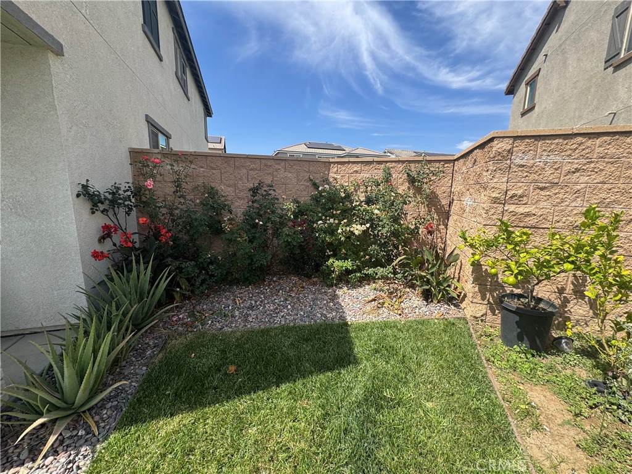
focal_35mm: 14
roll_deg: -1.5
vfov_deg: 85.7
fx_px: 256
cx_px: 316
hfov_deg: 102.1
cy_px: 237
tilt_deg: -10.8
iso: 40
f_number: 2.2
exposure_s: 1/968
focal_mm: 2.22
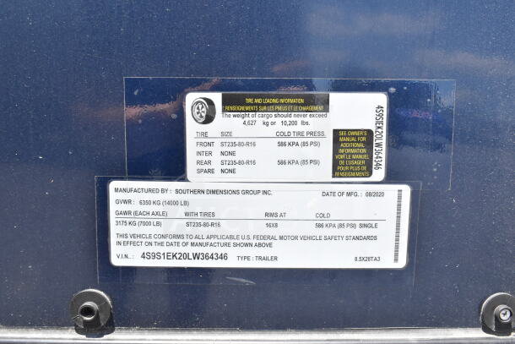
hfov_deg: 57.2
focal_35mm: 33
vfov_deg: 40.0
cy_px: 172
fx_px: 472
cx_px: 258
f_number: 13
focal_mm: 22
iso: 1600
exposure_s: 1/640
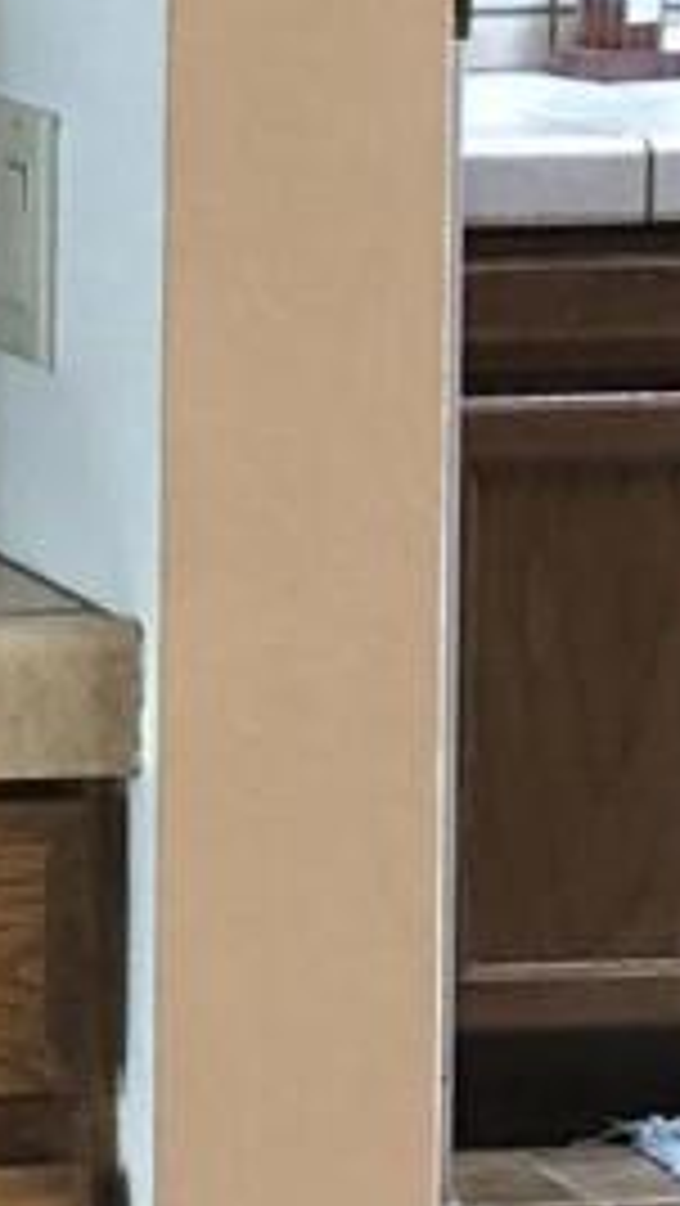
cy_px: 176
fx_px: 7299
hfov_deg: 5.0
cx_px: -1657
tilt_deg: -6.8
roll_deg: +1.3
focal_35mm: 228
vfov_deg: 9.4
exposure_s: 1/15
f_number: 1.8
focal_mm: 4
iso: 50
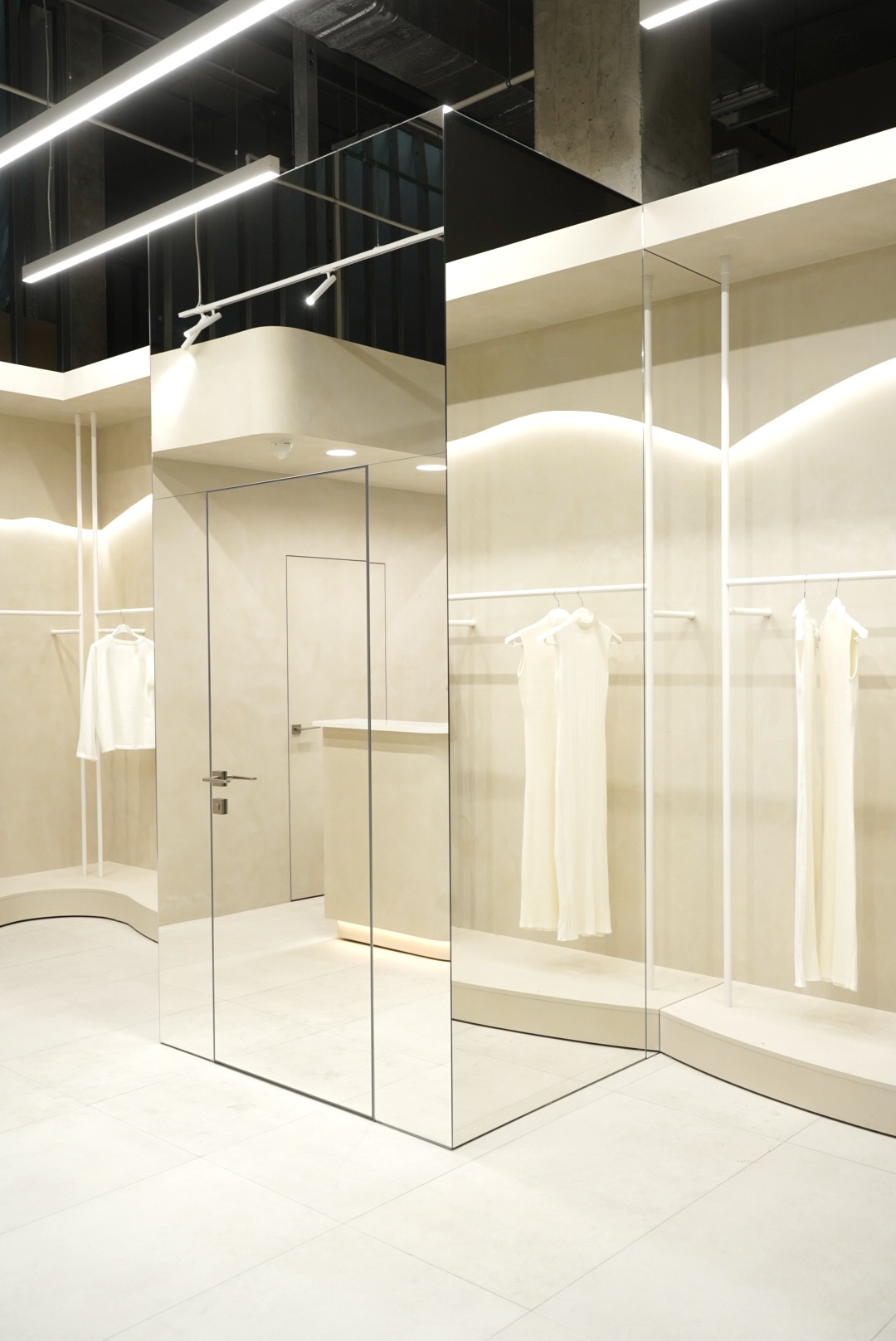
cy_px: 670
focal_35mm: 31
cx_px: 448
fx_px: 1155
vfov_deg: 60.2
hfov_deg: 42.4
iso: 1000
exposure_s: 1/125
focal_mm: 31
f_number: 5.6
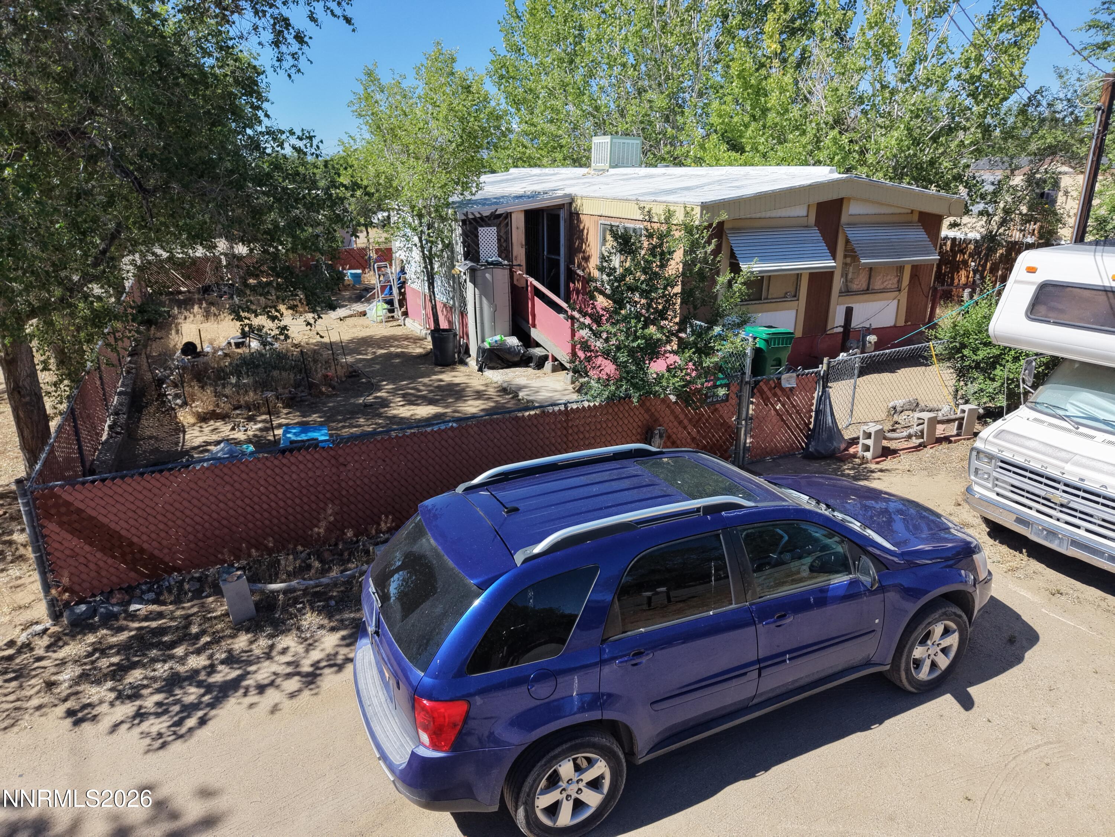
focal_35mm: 24
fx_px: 773
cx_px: 558
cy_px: 418
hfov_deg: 71.6
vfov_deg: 56.8
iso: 400
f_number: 1.8
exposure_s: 1/5000
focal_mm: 8.67
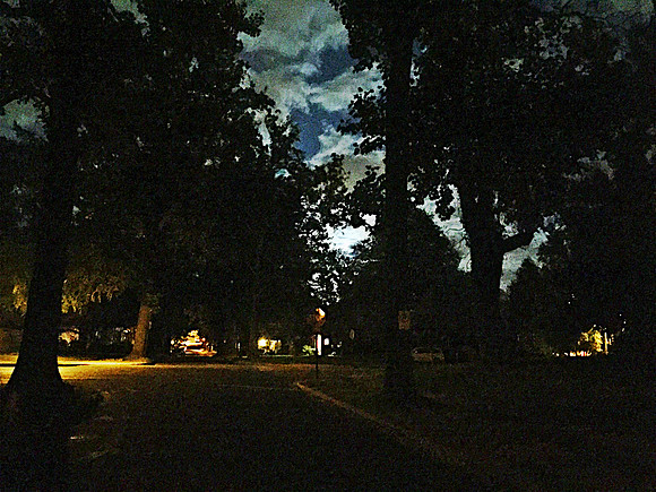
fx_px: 550
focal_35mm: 29
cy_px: 246
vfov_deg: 48.2
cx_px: 328
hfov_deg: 61.7
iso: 2000
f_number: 2.2
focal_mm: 4.15
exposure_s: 1/15
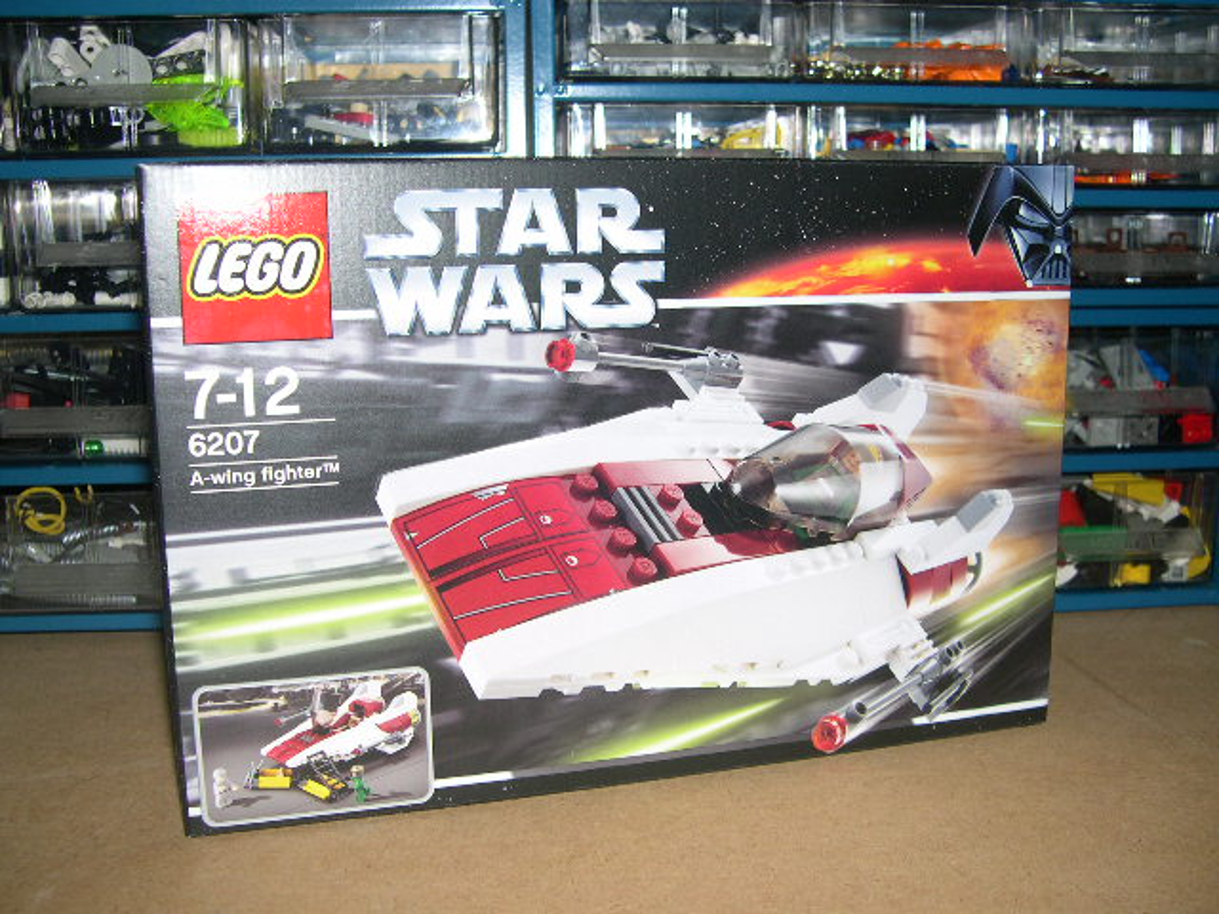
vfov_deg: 37.7
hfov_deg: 49.0
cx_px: 610
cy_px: 457
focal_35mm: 38
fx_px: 1338
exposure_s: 1/60
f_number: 2.8
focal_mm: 8
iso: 100
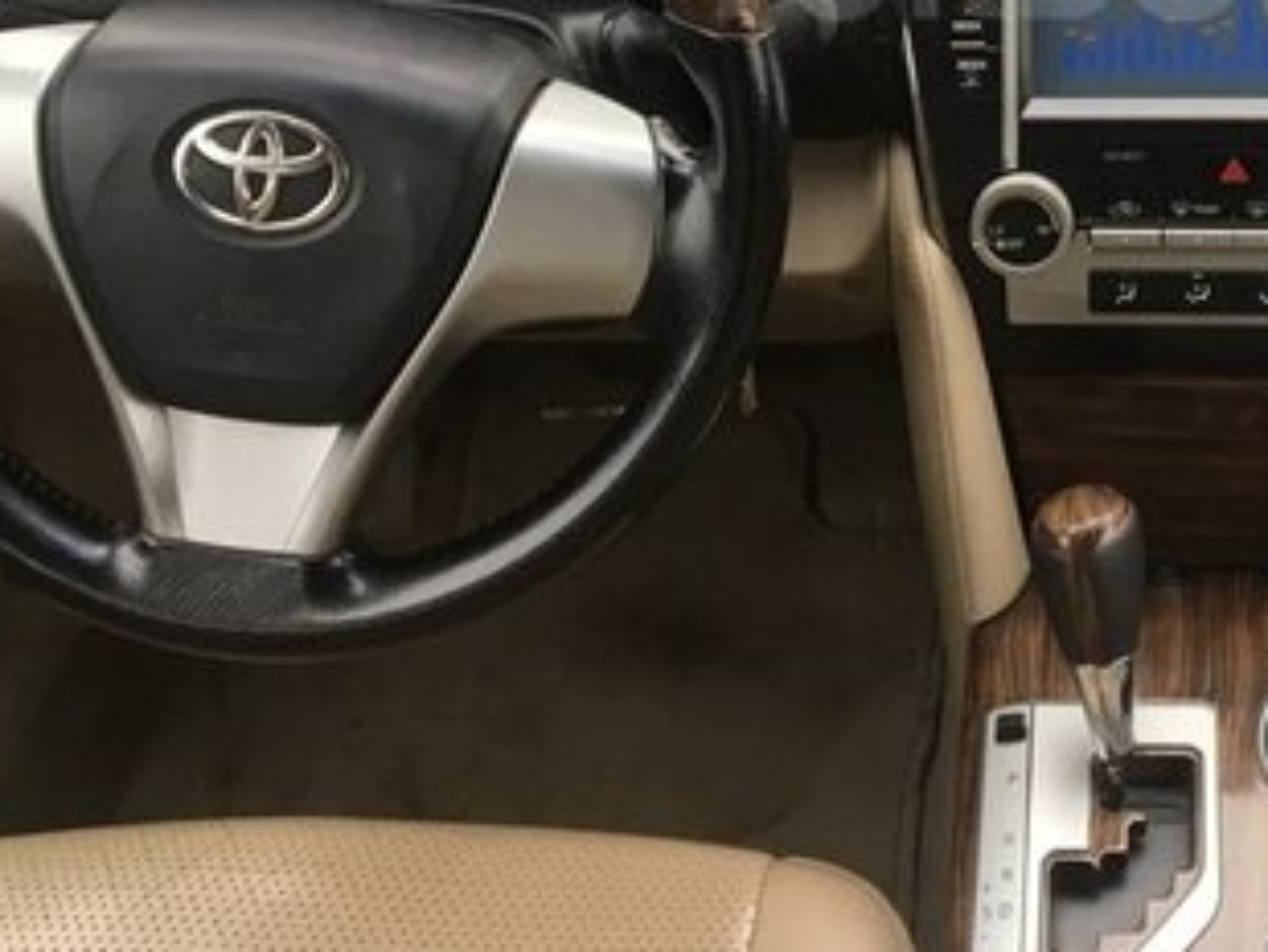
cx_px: 1104
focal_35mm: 62
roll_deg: +0.8
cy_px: -43
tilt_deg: -27.3
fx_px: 2272
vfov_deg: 22.6
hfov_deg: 30.0
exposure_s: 1/33
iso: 25
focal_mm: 4.15
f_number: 2.2
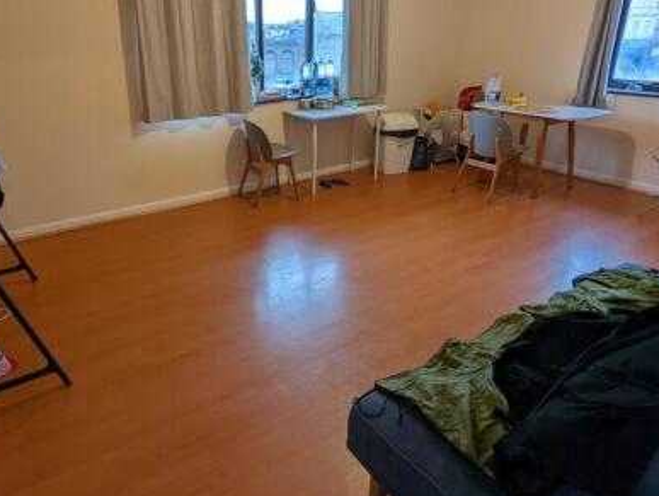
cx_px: 281
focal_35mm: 24
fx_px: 457
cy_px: 205
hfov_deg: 71.1
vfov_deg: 56.6
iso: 120
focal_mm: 2.35
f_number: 2.2
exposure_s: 1/50
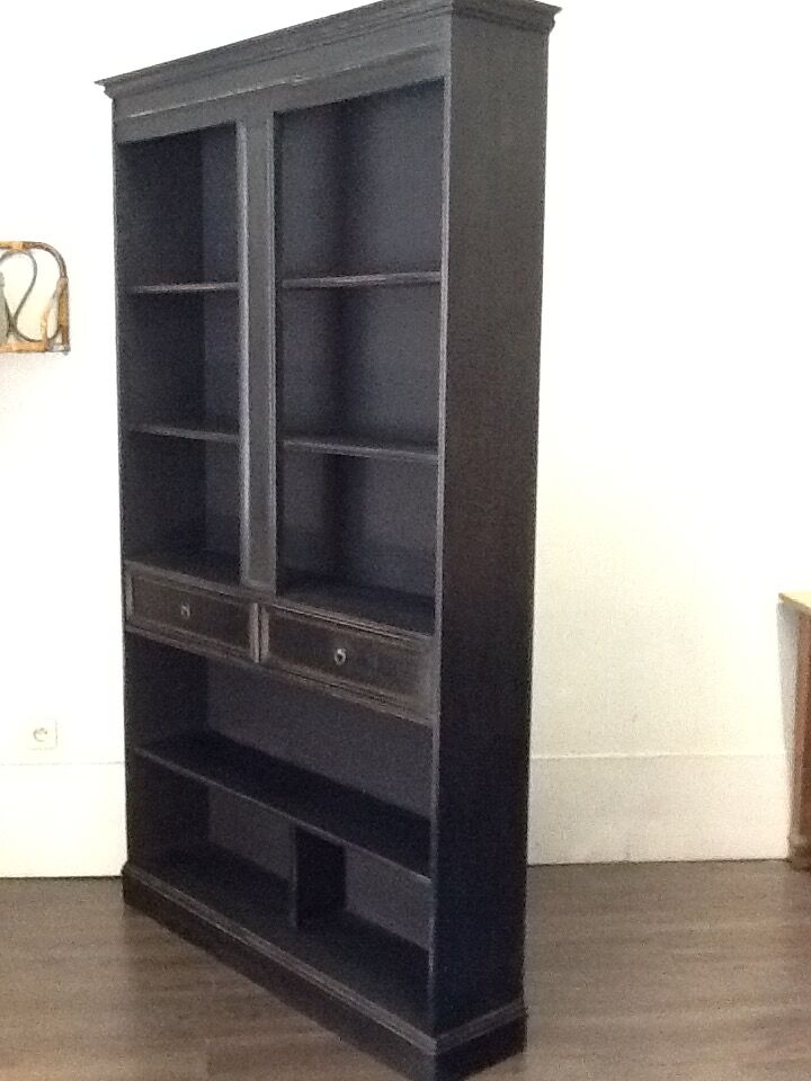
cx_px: 406
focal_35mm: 44
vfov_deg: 42.9
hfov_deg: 32.9
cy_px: 540
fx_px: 1374
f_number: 2.4
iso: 400
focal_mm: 2.03
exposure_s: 1/33
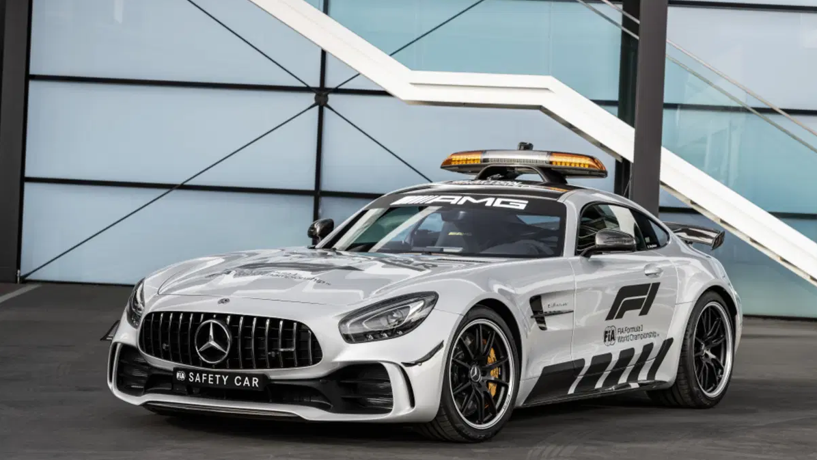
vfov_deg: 11.5
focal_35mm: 105
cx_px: 408
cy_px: 197
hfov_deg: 20.4
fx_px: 2275
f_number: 8
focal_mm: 100
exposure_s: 1/30
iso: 31
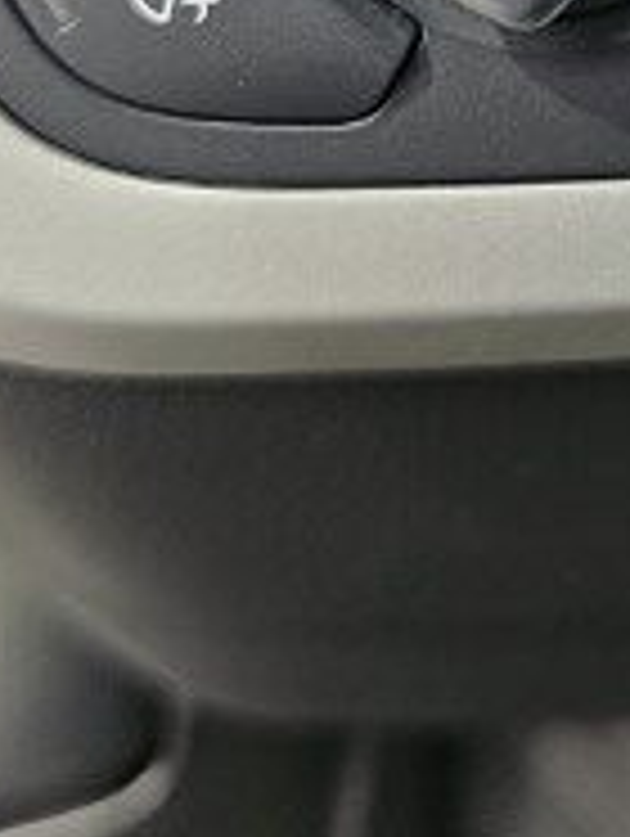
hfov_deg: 18.1
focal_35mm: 79
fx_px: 1913
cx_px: 662
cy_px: -274
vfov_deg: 22.0
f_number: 1.7
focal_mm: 6.3
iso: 400
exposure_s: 1/100
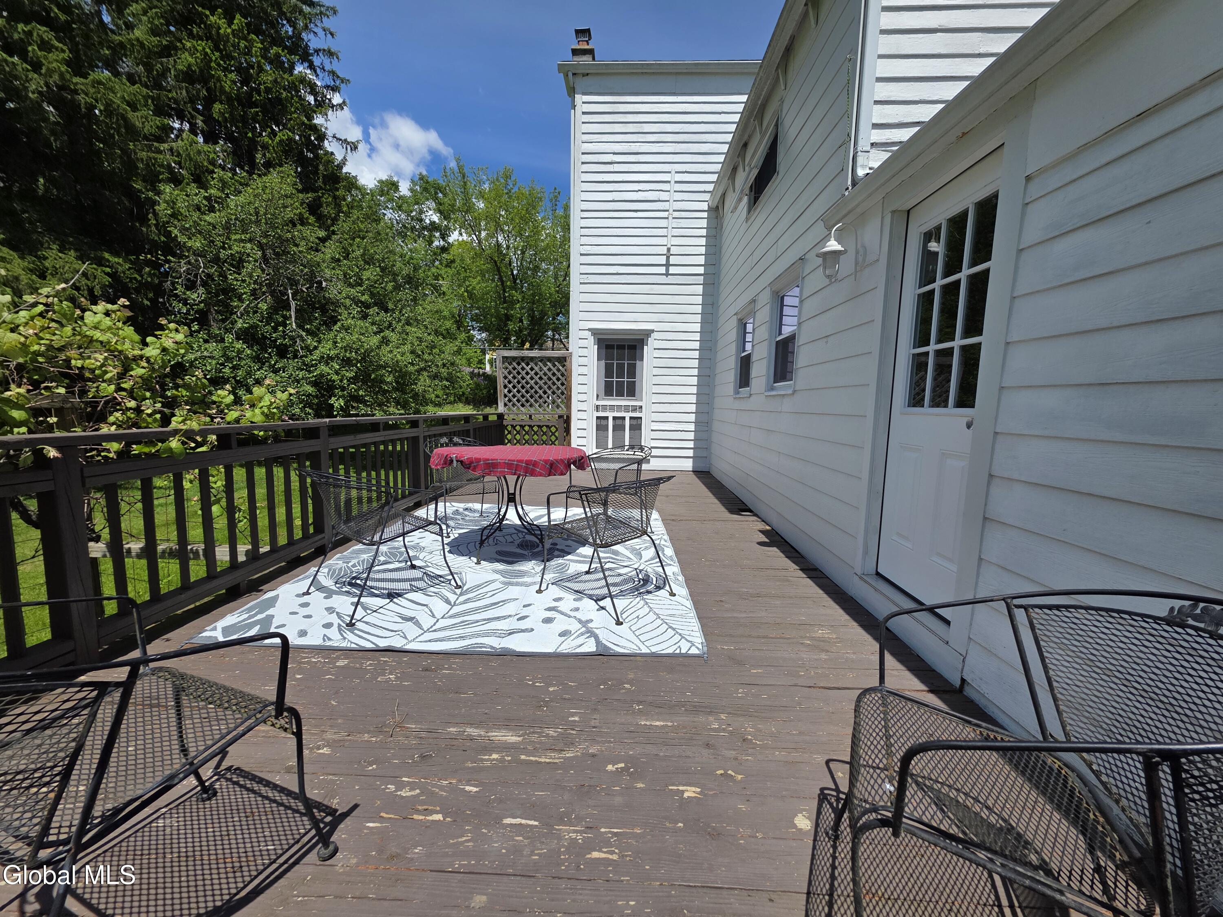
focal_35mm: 13
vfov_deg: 89.9
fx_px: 459
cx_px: 612
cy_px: 458
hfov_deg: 106.2
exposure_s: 1/2614
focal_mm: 2.2
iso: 40
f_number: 1.9
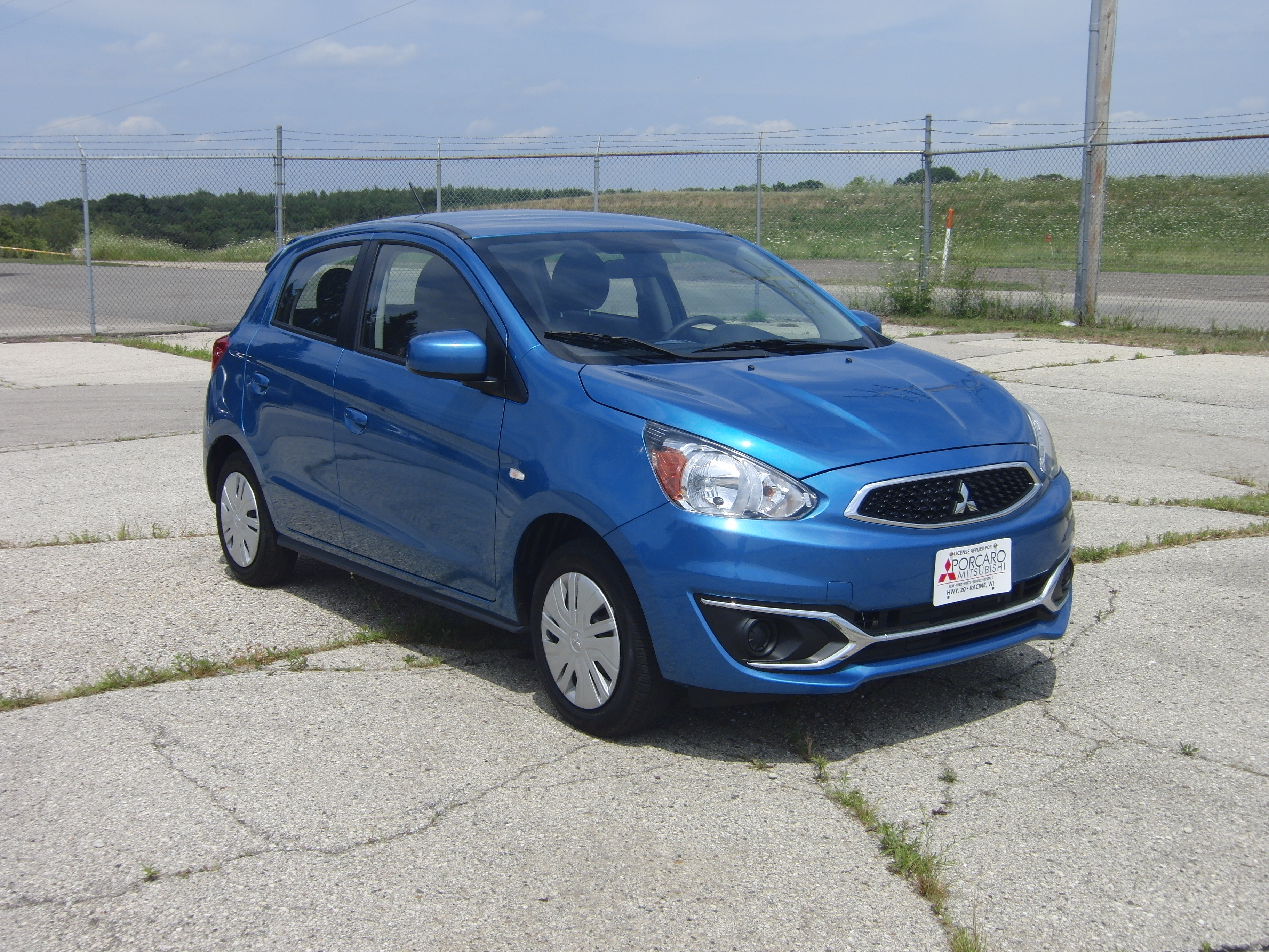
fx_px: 1466
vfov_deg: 36.0
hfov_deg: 46.8
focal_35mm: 40
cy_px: 476
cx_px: 634
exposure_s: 1/250
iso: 100
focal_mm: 7.1
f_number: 8.8
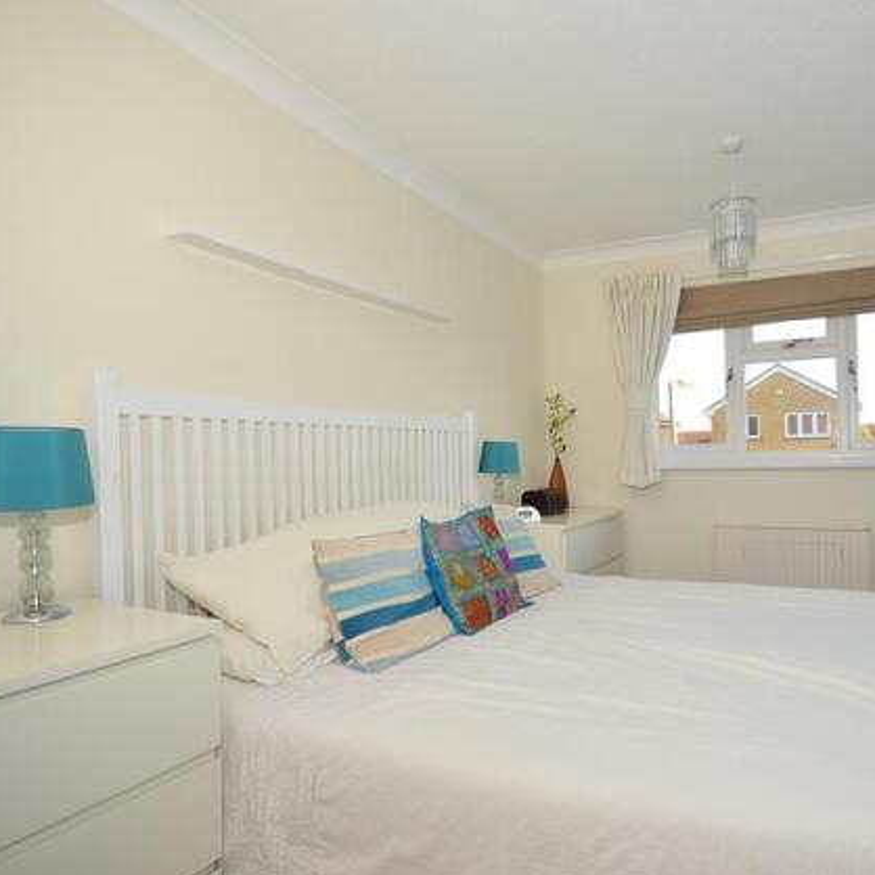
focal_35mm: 20
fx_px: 572
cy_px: 439
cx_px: 594
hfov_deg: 72.2
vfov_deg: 74.8
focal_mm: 10
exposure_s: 1/160
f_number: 6.3
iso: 400
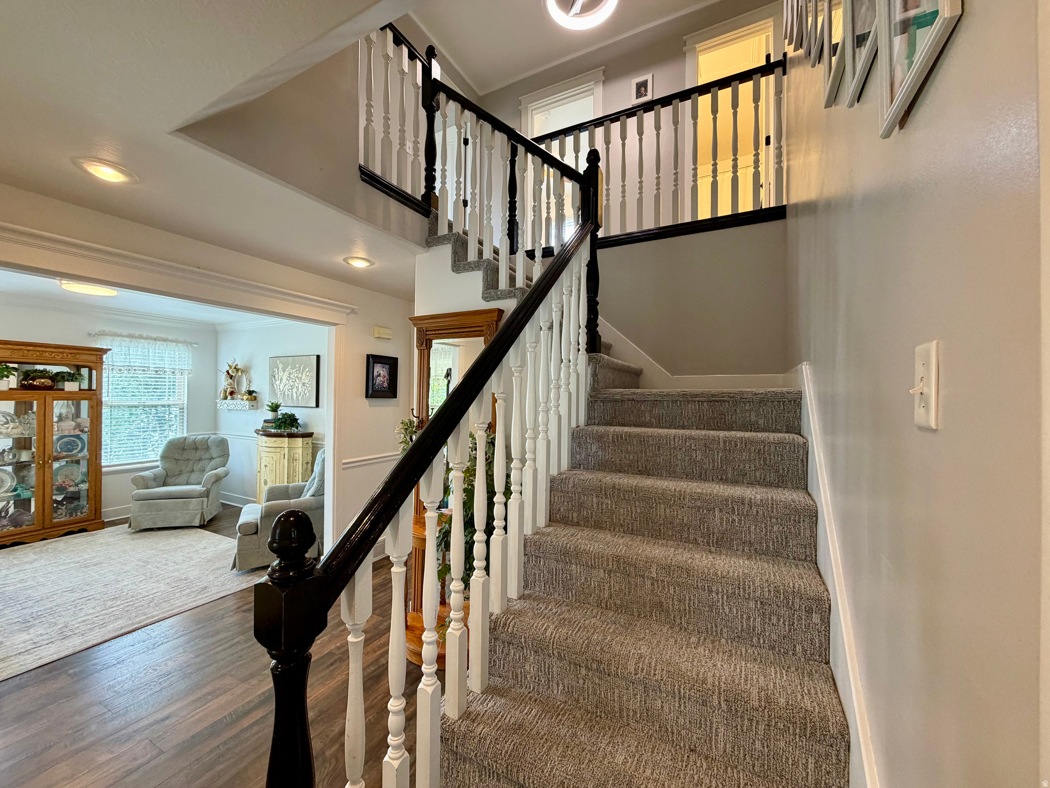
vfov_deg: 85.7
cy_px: 394
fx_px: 425
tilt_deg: +0.1
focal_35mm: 14
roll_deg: -0.8
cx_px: 525
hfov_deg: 102.1
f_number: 2.2
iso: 200
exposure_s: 1/60
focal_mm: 2.22
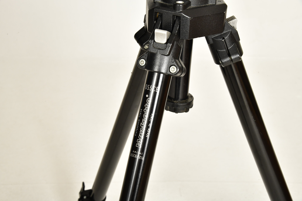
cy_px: 100
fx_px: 545
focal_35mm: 65
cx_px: 151
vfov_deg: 20.9
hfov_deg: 31.0
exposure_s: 1/160
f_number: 13
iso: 1600
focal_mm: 65
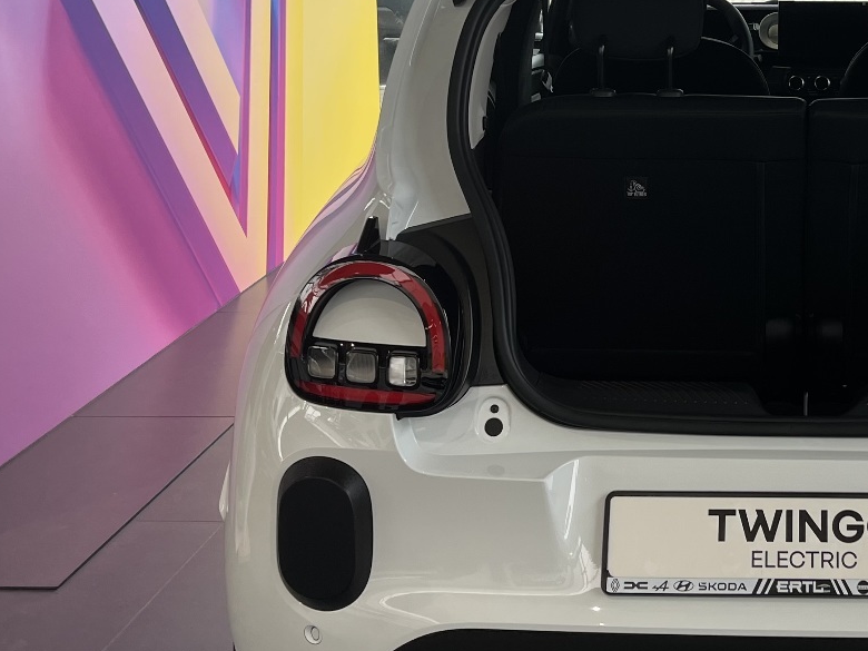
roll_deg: -0.1
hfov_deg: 30.7
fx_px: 1505
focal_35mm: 60
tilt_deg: -7.8
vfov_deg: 23.7
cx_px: 791
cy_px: 62
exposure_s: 1/100
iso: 40
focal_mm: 5.1
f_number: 1.6
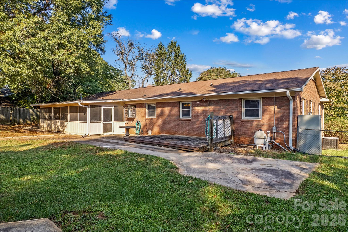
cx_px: 174
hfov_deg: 78.6
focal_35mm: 22
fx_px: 213
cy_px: 116
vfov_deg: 57.2
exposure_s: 1/500
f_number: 2.8
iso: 100
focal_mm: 8.38
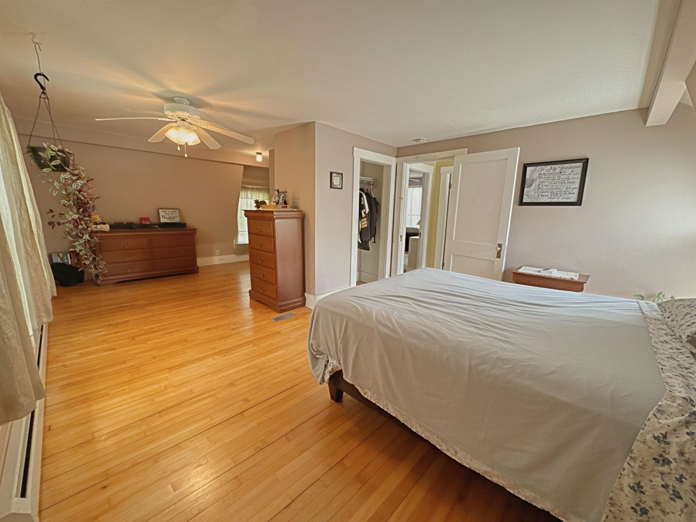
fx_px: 281
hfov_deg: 102.1
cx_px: 348
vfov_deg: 85.7
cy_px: 261
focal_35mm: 14
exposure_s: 1/60
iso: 160
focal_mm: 2.22
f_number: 2.2
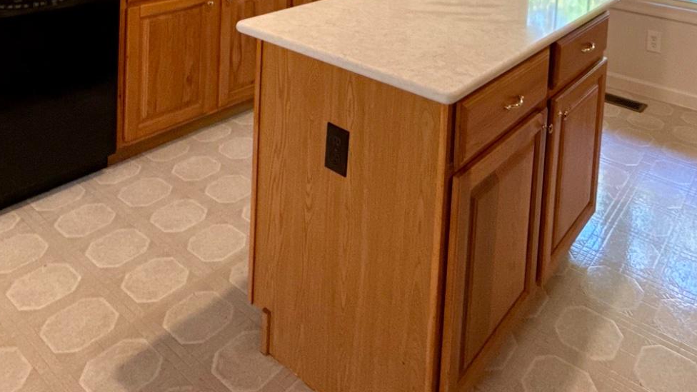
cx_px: 404
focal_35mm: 32
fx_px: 591
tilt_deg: -2.7
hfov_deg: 60.7
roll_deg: -3.5
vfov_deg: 29.8
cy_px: -111
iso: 640
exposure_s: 1/120
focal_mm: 2.22
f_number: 2.2
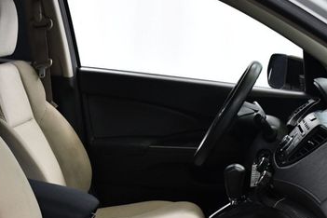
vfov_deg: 18.4
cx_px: 75
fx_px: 663
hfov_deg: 27.3
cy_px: 184
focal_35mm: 73
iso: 1800
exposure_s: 1/125
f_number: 3.8
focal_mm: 20
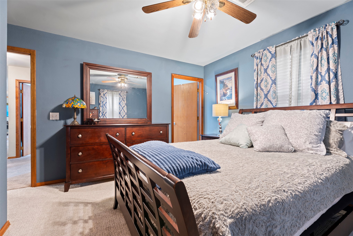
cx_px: 176
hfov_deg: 96.7
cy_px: 118
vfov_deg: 73.7
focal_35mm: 16
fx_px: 157
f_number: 8
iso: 200
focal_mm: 16
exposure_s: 8
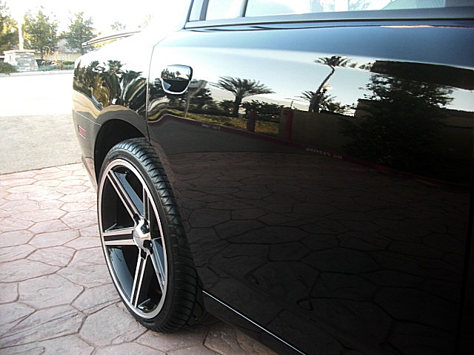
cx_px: 237
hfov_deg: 51.4
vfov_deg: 39.7
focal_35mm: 36
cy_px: 178
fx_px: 493
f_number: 2.8
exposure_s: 1/60
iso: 100
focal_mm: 6.3
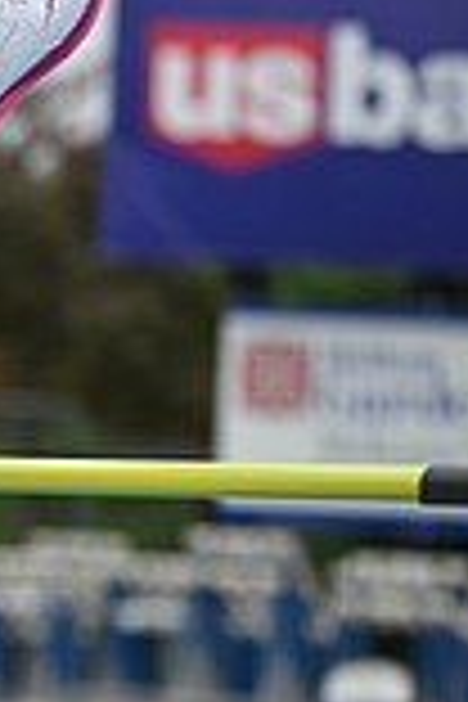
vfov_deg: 4.3
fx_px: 9437
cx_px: -747
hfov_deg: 2.8
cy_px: 470
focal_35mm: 484
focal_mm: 130
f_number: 3.5
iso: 250
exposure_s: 1/3200
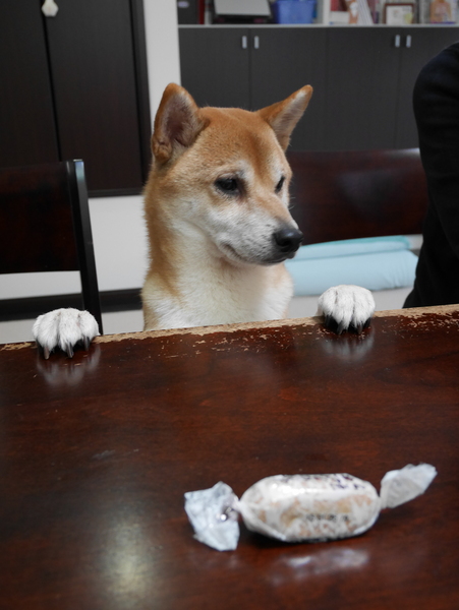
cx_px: 230
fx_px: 600
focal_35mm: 34
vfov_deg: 53.9
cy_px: 305
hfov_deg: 41.8
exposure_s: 1/60
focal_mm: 17
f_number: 4
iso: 1600
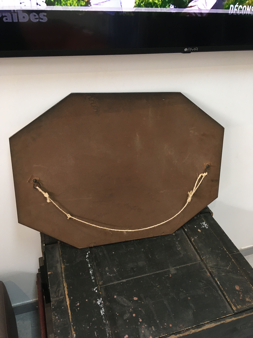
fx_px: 283
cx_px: 126
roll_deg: -2.6
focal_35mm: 29
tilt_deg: -34.0
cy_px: 169
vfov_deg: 61.7
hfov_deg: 48.2
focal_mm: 4.15
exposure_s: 1/33
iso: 125
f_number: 2.2
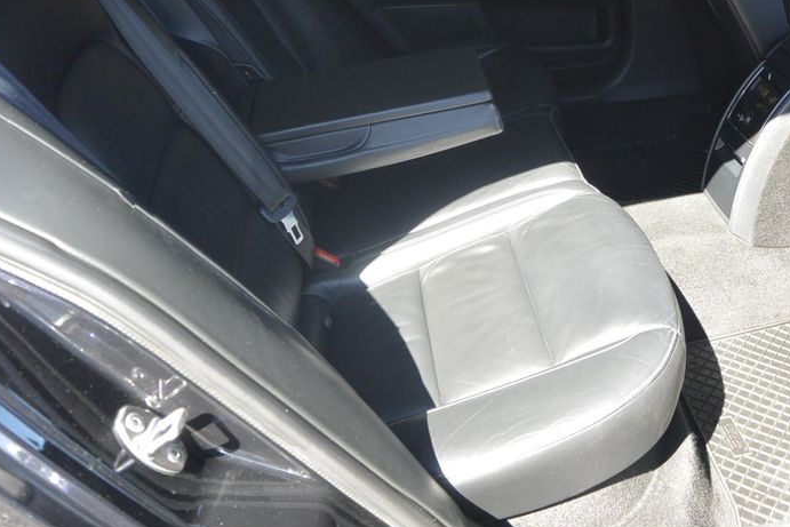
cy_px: 202
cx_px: 557
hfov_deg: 47.3
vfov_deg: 33.3
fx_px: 878
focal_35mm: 40
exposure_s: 1/125
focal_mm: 10
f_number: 3.5
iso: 200
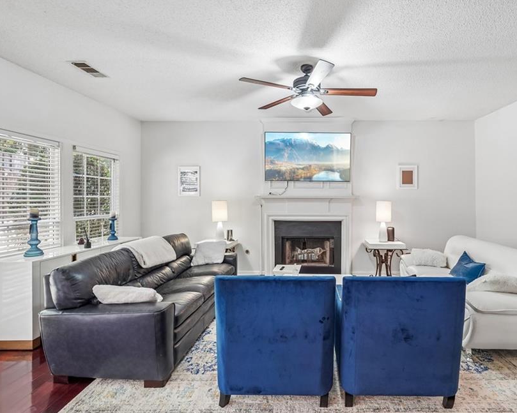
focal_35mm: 19
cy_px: 203
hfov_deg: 82.5
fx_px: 291
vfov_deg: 70.8
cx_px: 304
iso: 800
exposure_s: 1/15
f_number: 8
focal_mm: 16
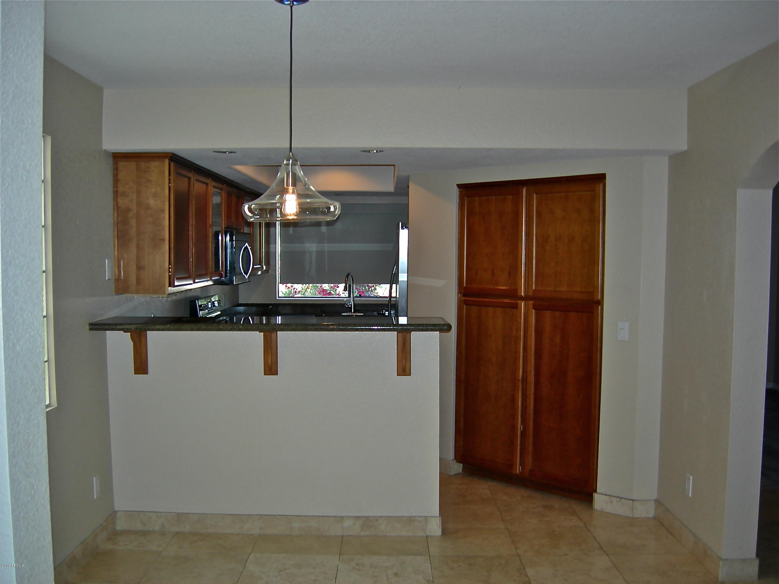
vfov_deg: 39.7
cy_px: 292
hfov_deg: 51.4
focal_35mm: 36
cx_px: 390
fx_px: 810
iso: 64
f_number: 2.7
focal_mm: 7.5
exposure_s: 1/60.1
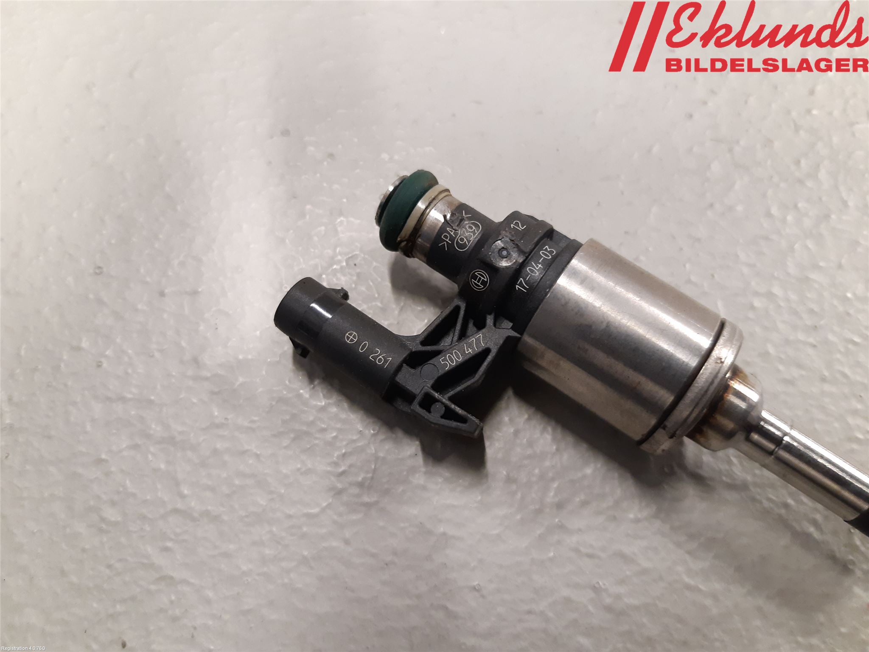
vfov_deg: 53.1
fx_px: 653
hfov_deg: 67.3
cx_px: 434
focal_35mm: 26
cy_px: 326
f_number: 1.7
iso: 200
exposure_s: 1/33
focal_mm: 3.93
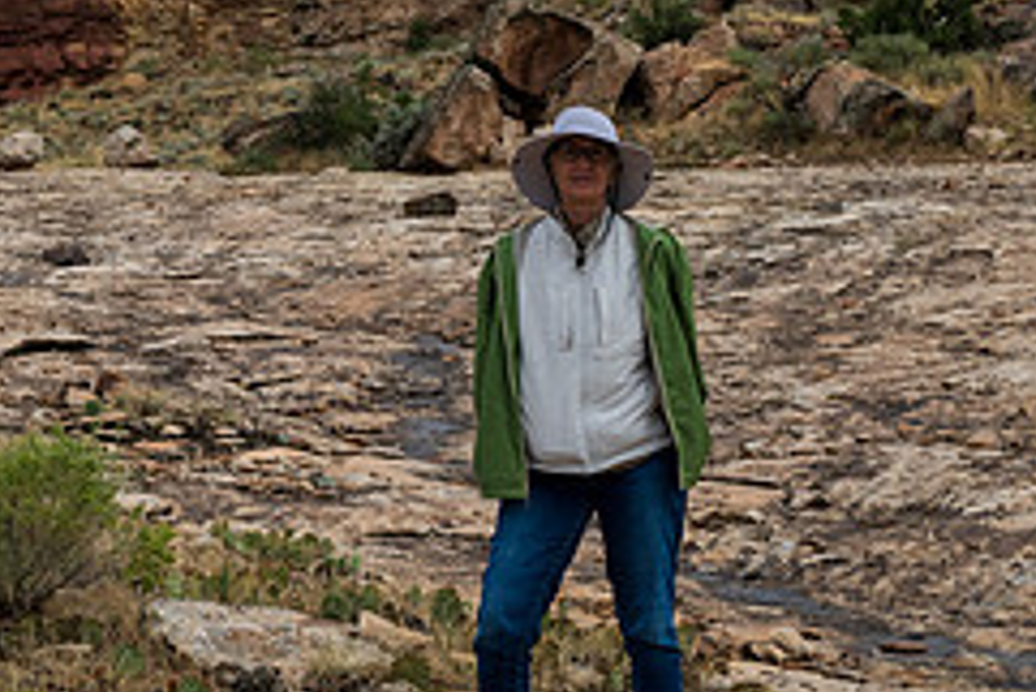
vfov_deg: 15.0
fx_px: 2620
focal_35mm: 91
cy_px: 272
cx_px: 60
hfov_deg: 21.7
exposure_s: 1/250
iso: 450
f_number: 14
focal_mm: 32
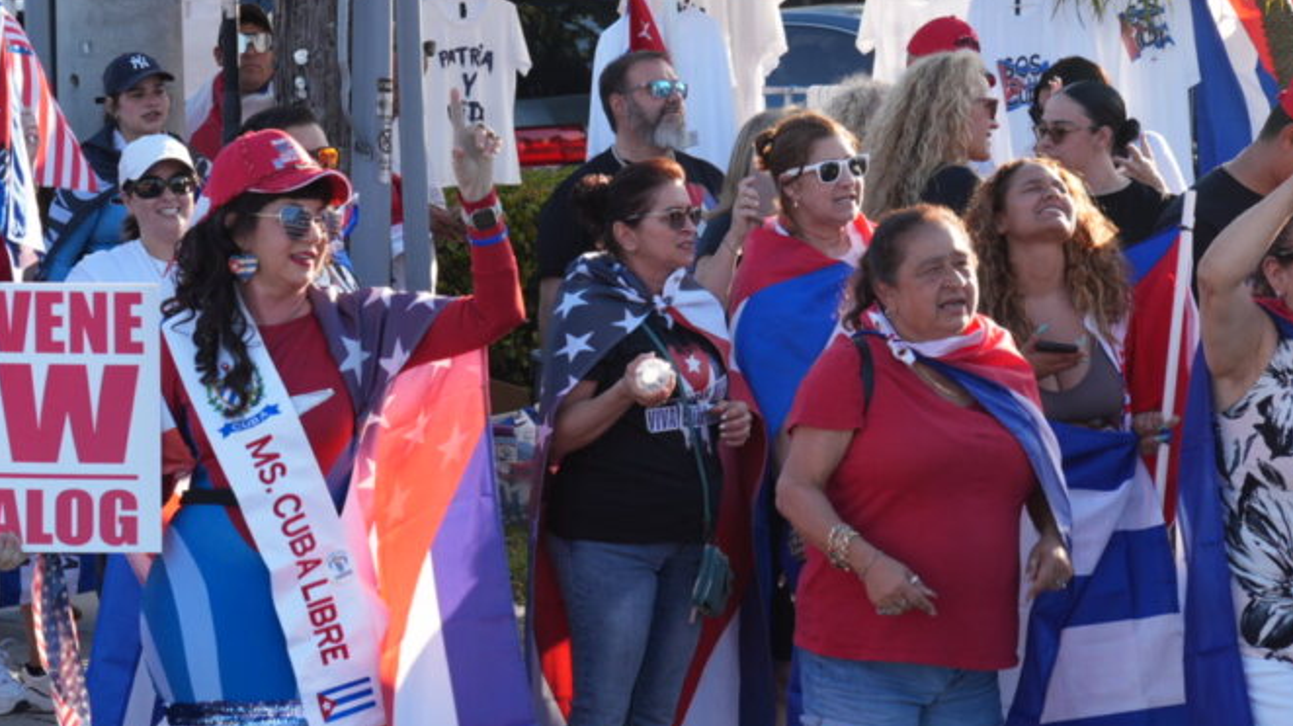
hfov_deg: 16.0
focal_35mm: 134
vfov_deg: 9.0
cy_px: 367
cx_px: 494
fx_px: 4601
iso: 100
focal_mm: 47.1
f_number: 5.6
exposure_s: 1/160
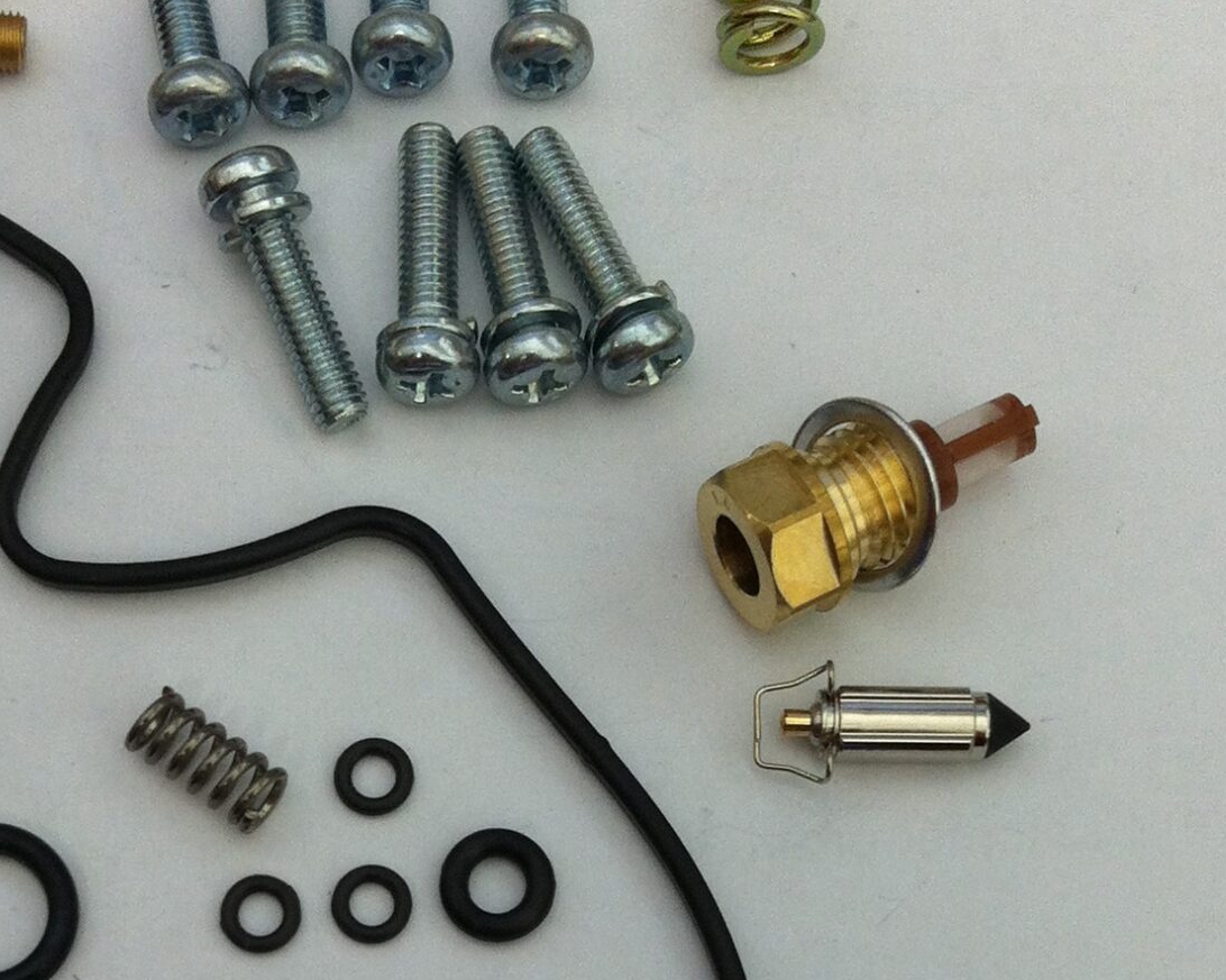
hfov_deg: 23.7
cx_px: 408
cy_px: 1004
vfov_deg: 18.6
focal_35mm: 80
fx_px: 2902
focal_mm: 3.85
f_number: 2.8
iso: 80
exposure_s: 1/20
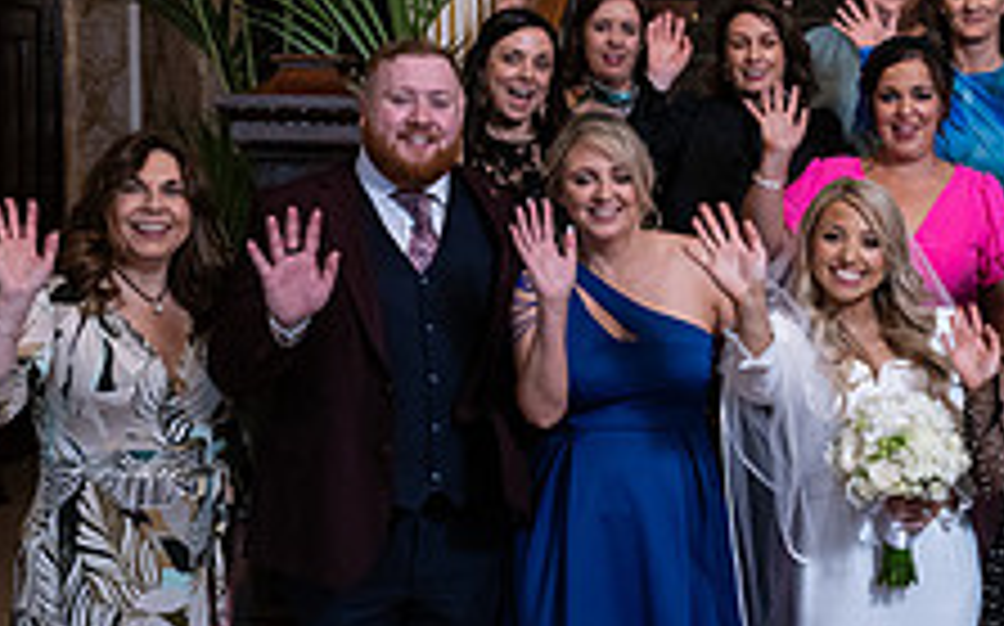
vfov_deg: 18.8
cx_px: 855
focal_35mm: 69
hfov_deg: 28.9
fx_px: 1887
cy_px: 277
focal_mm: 26
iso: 1000
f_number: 5
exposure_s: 1/160
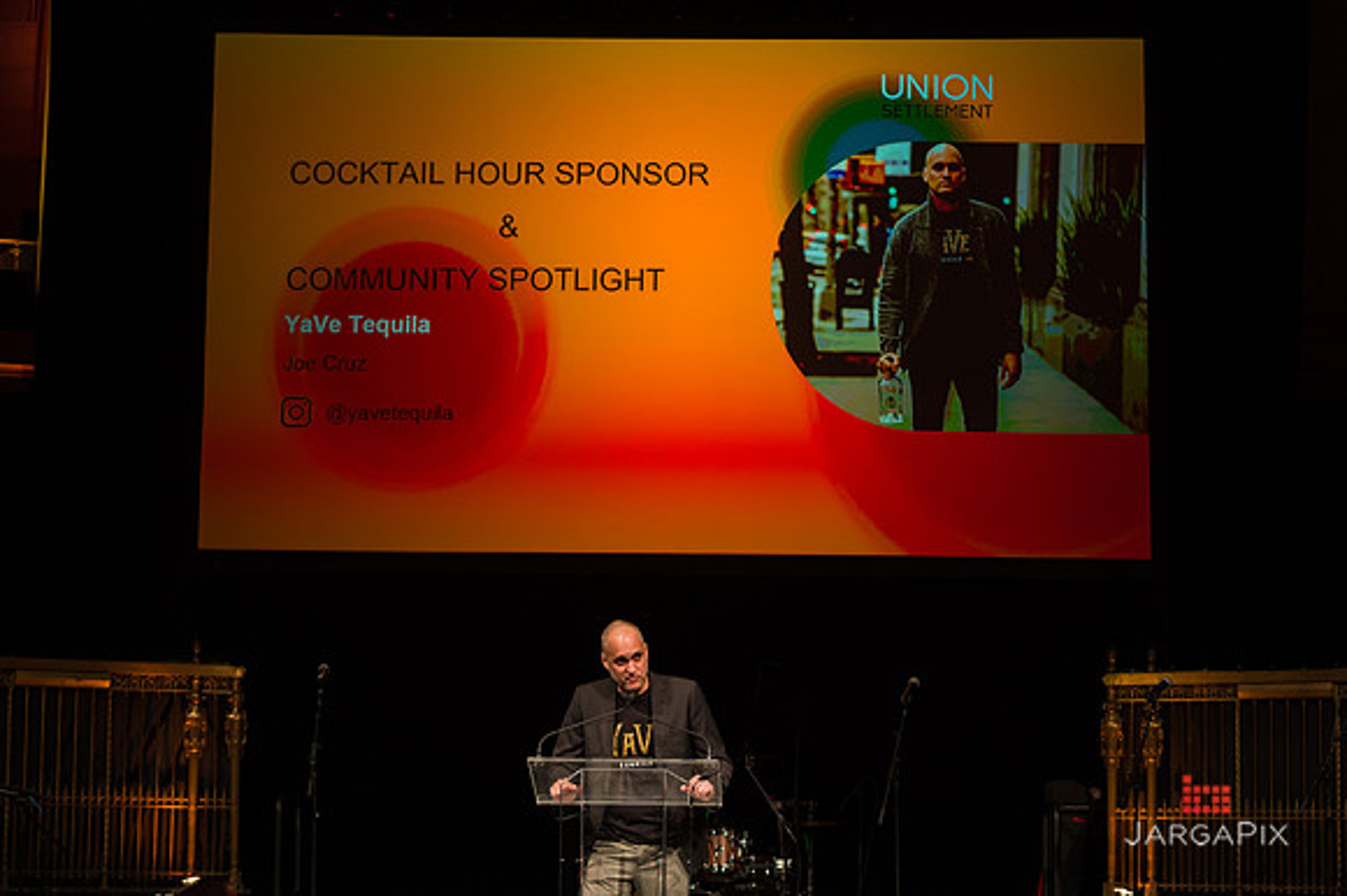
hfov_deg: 28.9
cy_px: 448
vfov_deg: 19.4
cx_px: 674
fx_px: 2618
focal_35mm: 70
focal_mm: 70
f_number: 3.2
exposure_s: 1/400
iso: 1600
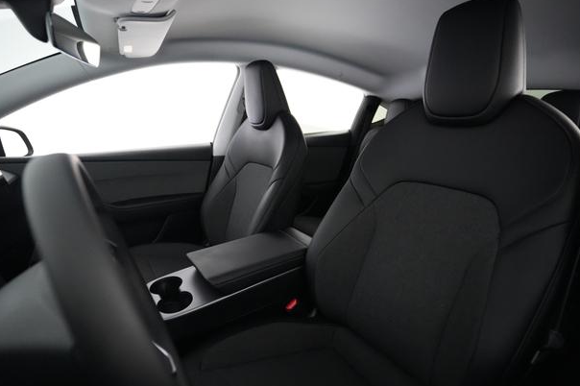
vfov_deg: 67.3
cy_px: 198
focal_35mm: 18
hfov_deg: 90.0
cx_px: 287
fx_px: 290
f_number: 2.8
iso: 12800
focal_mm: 17
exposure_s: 1/160
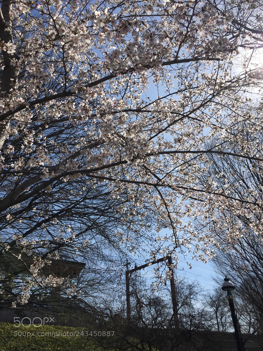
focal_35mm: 29
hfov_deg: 48.2
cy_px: 176
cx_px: 132
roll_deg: +1.7
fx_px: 294
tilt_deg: +32.6
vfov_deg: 61.7
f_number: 2.2
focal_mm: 4.15
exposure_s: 1/3300
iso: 32
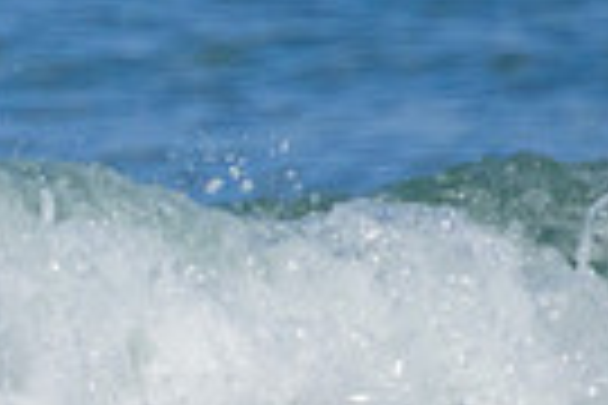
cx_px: -298
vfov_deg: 0.3
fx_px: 70168
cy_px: 527
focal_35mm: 4155
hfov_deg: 0.5
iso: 1600
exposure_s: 1/1600
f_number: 11
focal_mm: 800
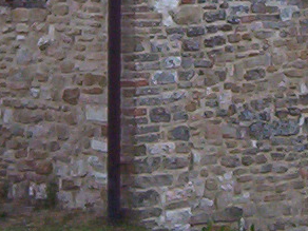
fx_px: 1797
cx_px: 207
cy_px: -71
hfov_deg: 9.8
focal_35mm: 202
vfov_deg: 7.3
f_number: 5.24
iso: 100
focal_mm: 5.54
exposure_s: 1/461
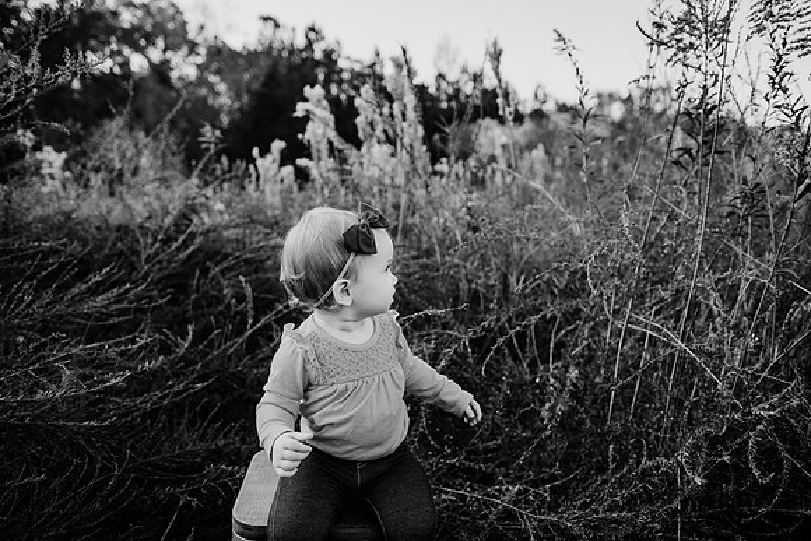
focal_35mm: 24
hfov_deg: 73.7
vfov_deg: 53.2
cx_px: 406
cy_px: 270
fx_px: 541
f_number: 2.8
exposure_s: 1/320
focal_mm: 24
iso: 100
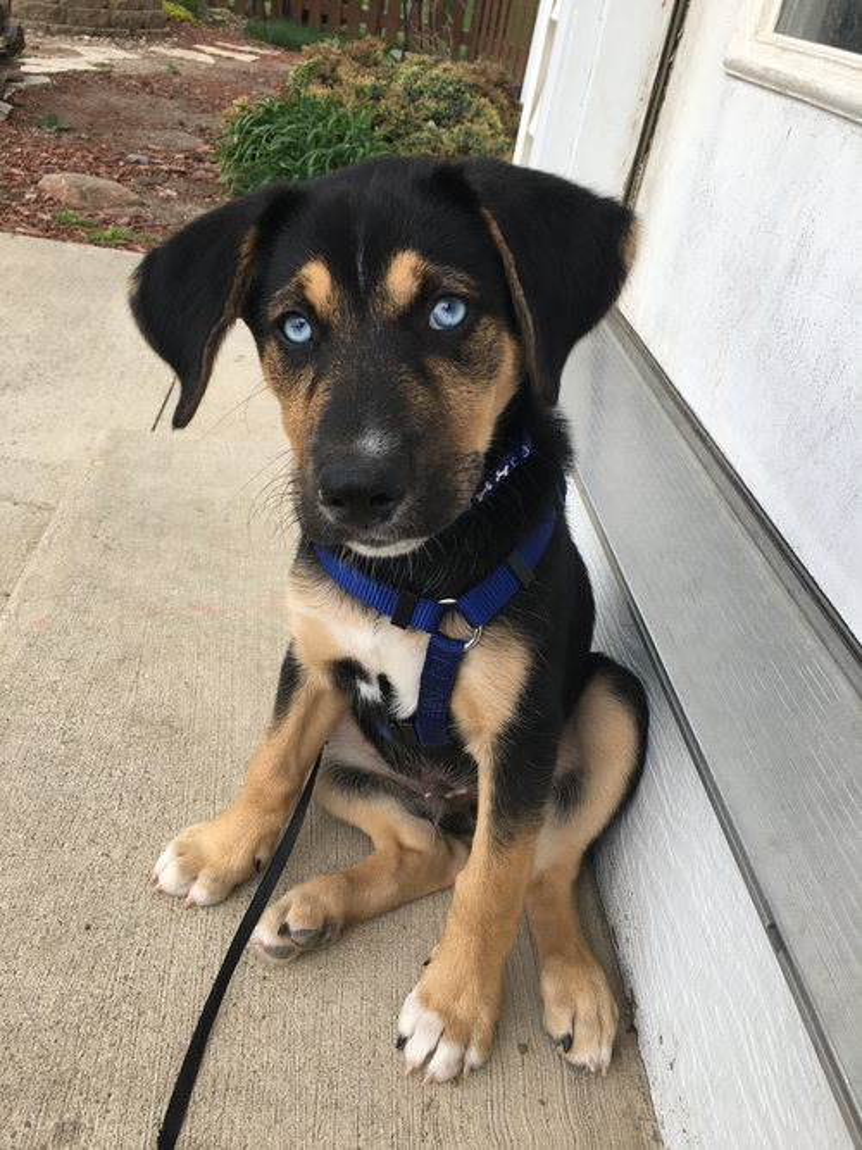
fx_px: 963
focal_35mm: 29
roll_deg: -11.5
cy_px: 575
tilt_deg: -33.3
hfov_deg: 48.2
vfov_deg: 61.7
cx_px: 431
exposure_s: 1/275
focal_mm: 4.15
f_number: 2.2
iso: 25
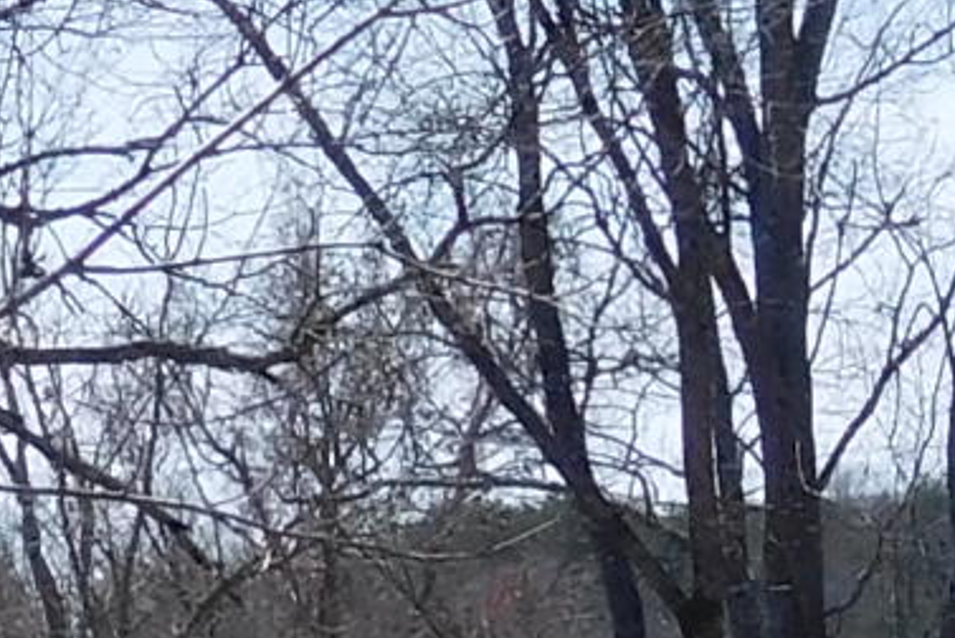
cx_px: 1317
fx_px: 9876
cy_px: 896
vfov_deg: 3.7
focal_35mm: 372
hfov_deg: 5.5
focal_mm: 8
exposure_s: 1/1000
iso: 125
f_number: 4
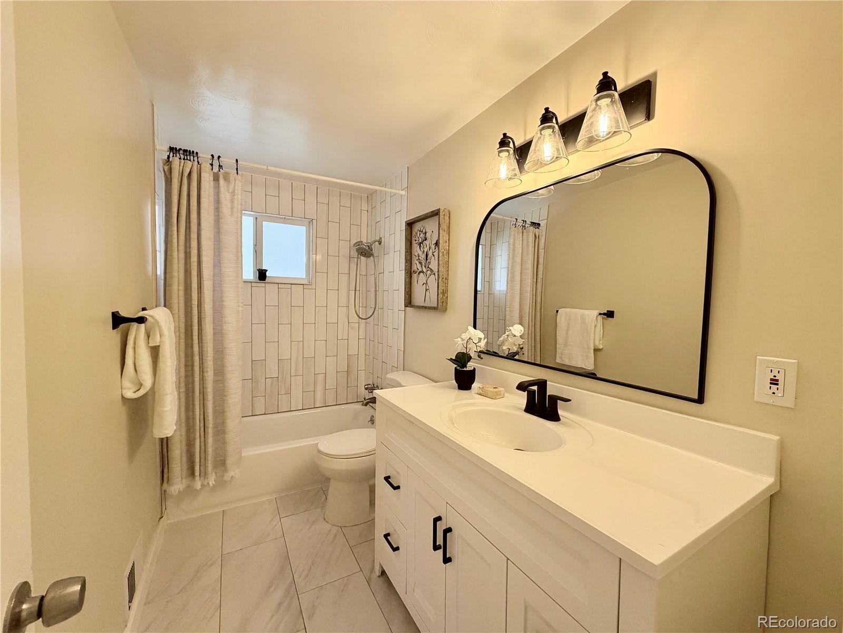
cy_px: 316
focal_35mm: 14
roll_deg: -1.7
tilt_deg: -3.2
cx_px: 422
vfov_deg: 85.7
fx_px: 341
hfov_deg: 102.1
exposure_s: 1/120
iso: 200
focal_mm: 2.22
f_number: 2.2
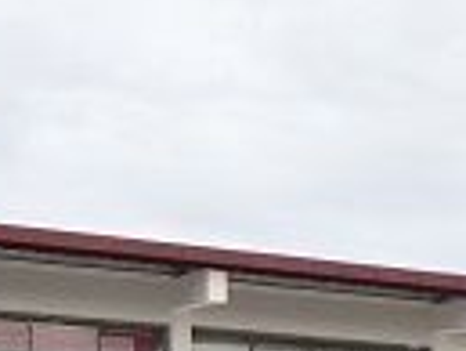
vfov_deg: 15.2
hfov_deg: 21.6
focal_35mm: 90
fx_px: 1213
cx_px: 123
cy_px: 536
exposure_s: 1/125
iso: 100
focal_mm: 5.14
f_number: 9
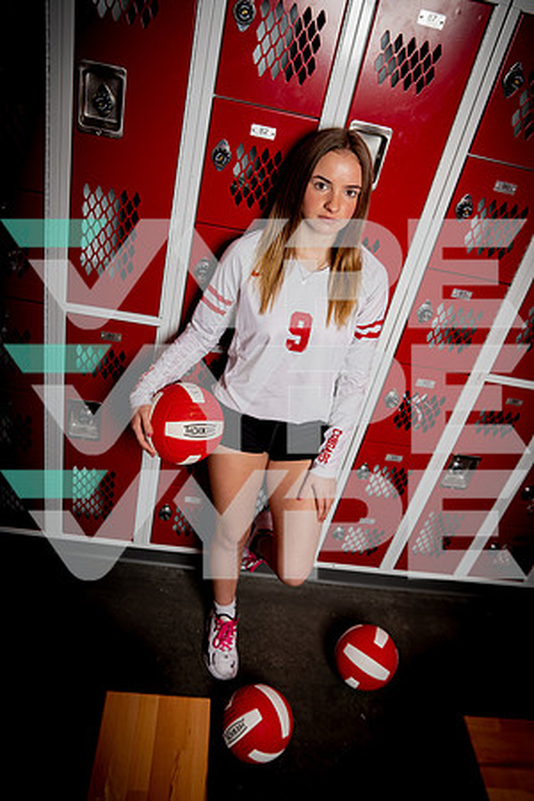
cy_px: 400
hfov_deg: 49.6
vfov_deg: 69.4
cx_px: 267
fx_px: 578
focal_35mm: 26
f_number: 5
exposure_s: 1/250
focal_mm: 26
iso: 400
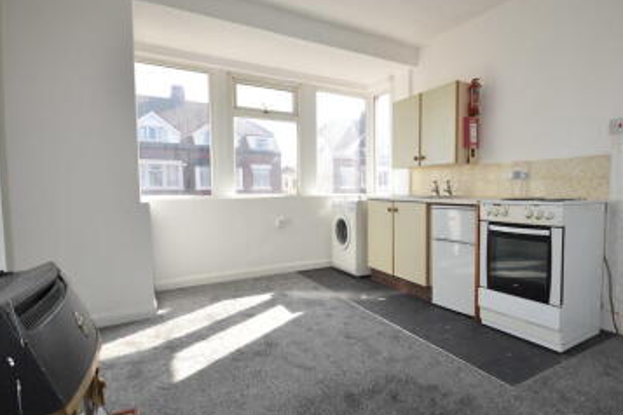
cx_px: 382
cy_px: 212
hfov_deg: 82.7
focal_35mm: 20
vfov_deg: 61.9
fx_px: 346
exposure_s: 1/160
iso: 100
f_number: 4
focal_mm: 10
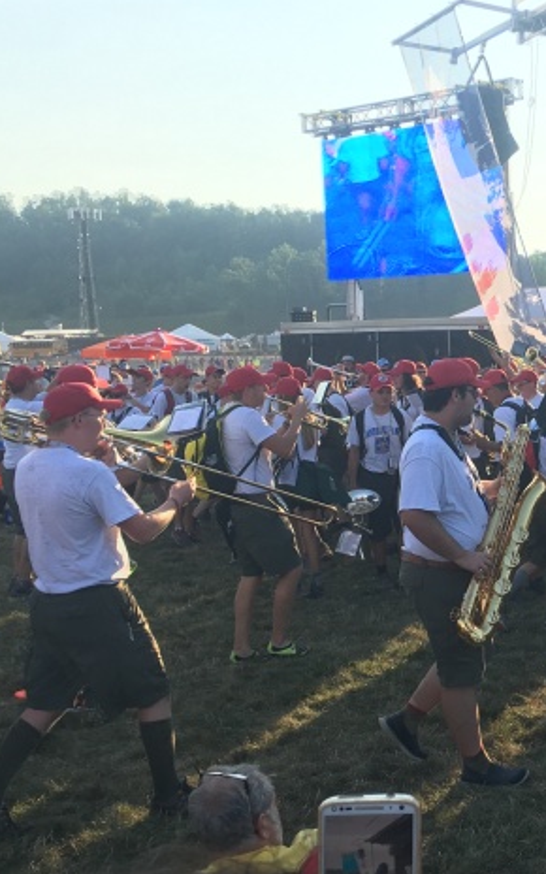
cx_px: 623
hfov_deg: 22.8
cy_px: 433
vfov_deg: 38.2
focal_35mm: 53
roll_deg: +2.8
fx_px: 1262
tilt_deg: -4.3
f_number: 2.2
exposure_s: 1/460
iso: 25
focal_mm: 4.15
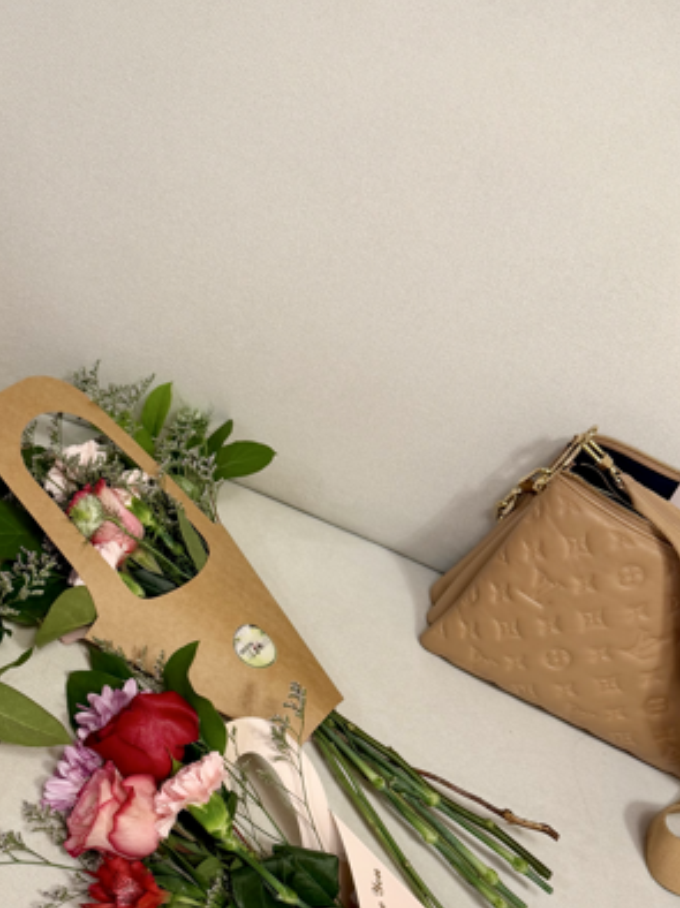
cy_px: 650
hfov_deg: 35.8
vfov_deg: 46.6
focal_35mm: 39
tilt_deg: -56.1
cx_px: 157
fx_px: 1023
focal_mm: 6.76
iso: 125
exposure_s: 1/60
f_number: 1.78
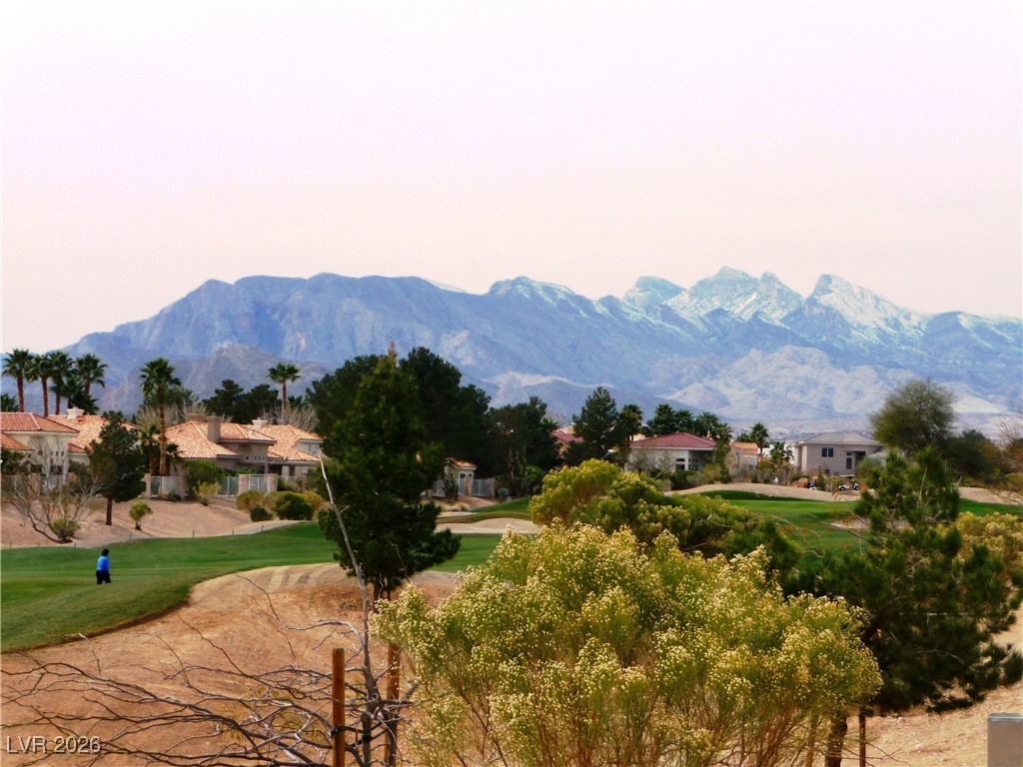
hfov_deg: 23.3
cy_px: 384
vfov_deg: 17.6
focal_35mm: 84
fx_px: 2482
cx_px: 512
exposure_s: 1/1000
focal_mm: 14.2
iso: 100
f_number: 4.7
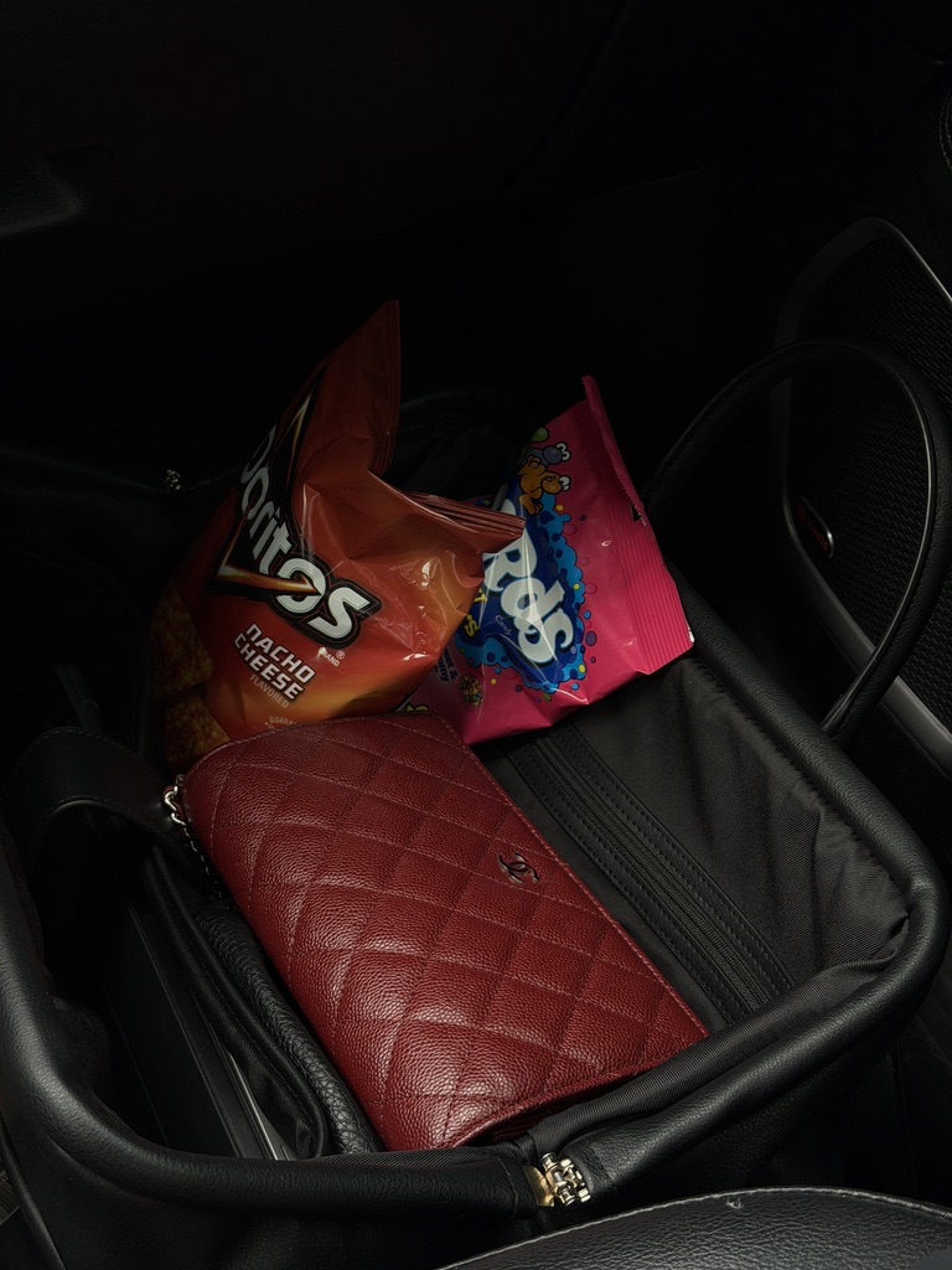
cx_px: 476
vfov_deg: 39.7
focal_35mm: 48
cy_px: 635
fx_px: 1760
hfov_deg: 30.3
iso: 64
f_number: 1.78
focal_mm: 6.76
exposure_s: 1/373
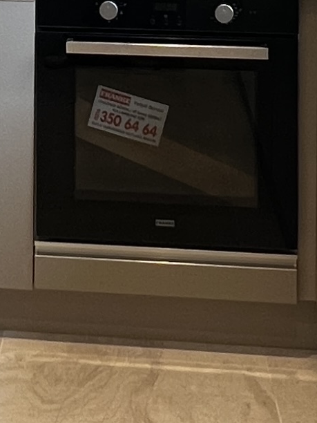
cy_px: 4
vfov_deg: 22.9
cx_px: -14
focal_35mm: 82
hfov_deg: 17.5
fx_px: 1001
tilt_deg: -3.6
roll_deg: -0.2
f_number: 1.8
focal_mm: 1.57
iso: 125
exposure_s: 1/100
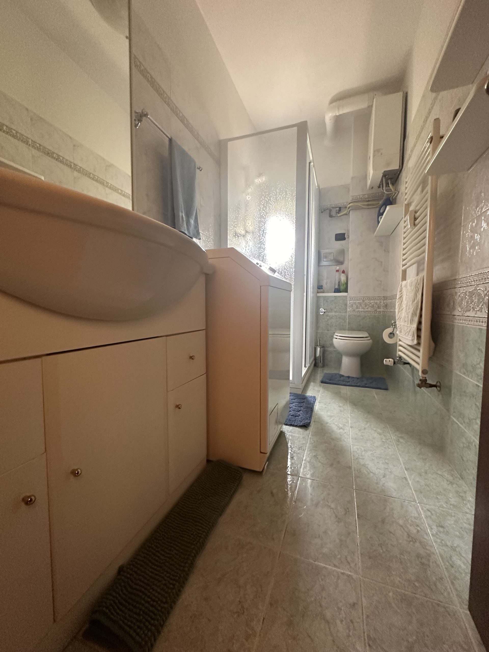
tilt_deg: -3.9
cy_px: 326
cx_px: 244
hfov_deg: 85.7
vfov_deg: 102.1
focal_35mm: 14
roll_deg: -0.8
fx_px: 264
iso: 400
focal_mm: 2.22
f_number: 2.2
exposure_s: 1/60
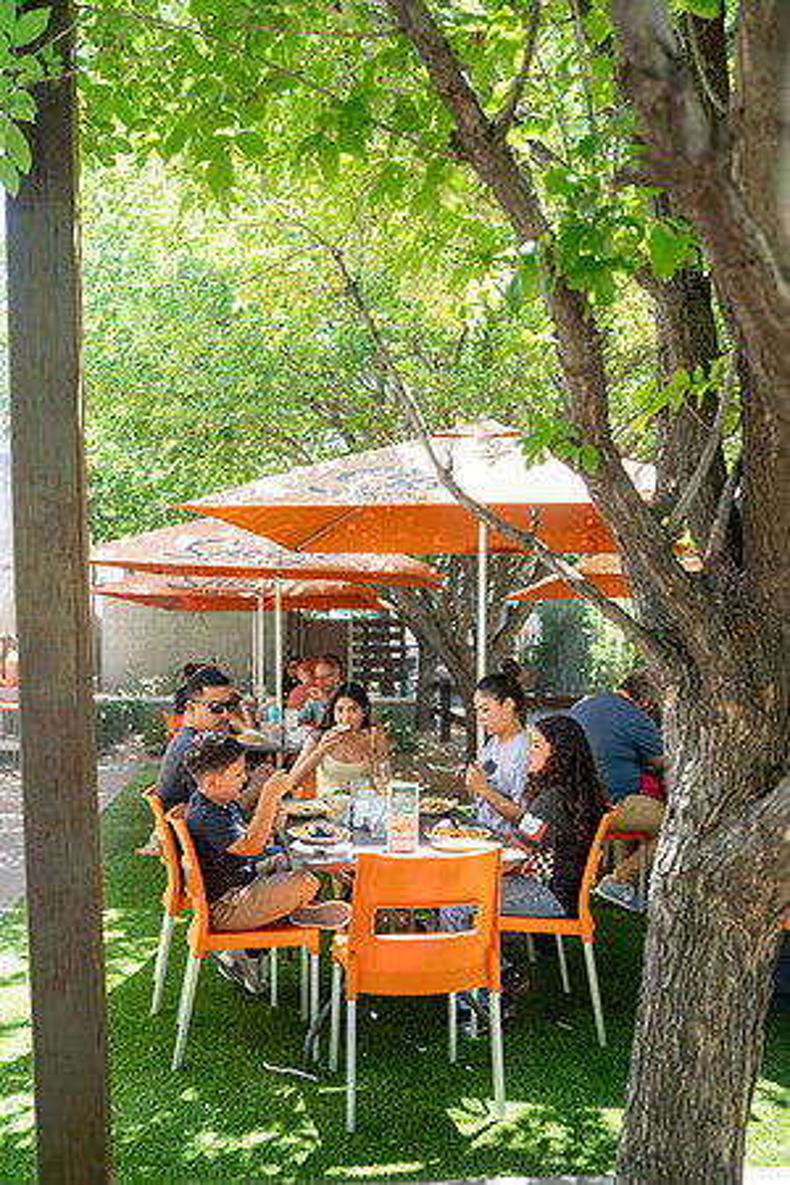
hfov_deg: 37.9
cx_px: 395
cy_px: 592
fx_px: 1152
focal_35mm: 35
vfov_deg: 54.4
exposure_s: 1/250
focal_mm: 35
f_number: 3.2
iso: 400
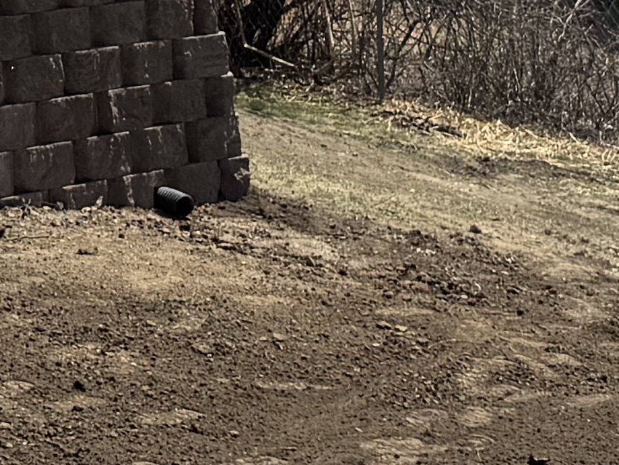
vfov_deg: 8.4
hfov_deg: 11.9
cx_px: -188
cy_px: -696
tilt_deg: +7.7
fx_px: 2880
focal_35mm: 161
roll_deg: +1.1
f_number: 1.78
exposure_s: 1/9009
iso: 80
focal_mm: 6.76
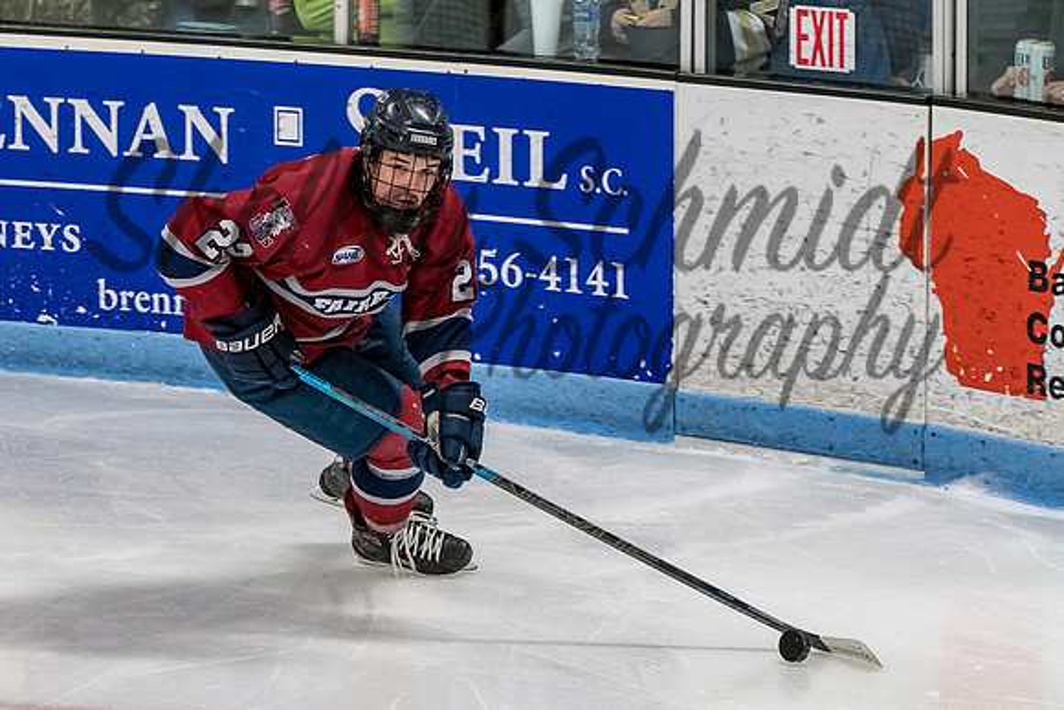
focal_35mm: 221
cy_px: 258
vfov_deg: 6.2
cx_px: 332
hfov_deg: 9.3
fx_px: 6541
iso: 4500
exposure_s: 1/800
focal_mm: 105
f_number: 4
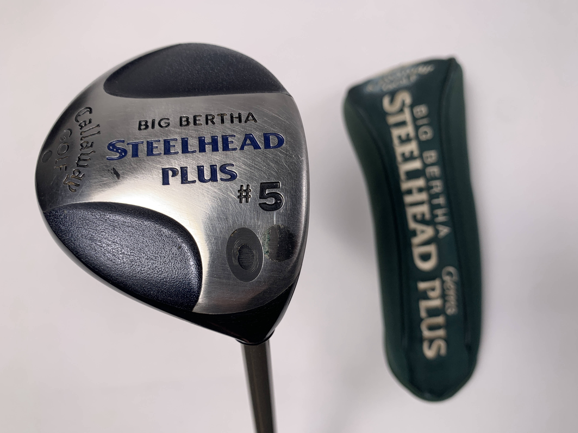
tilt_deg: -82.4
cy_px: 220
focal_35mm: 27
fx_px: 451
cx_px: 299
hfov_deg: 65.3
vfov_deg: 51.3
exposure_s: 1/263
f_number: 1.8
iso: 25
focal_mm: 4.25
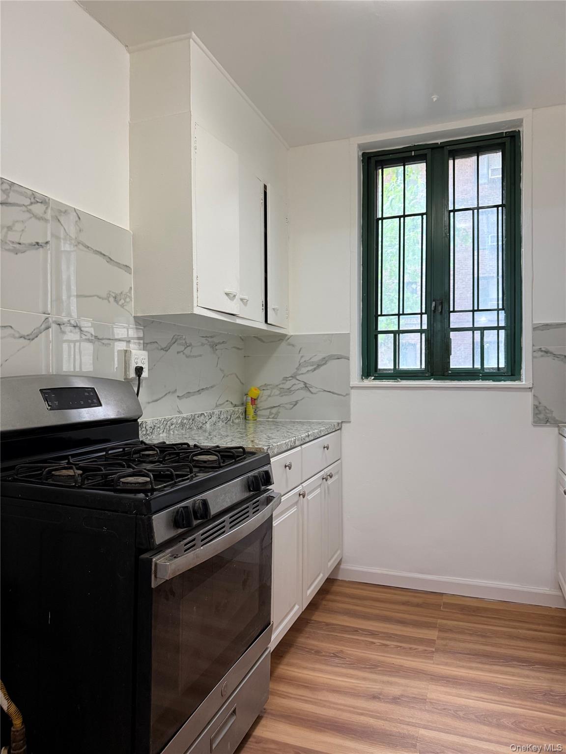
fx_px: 523
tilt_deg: -1.2
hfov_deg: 56.8
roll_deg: +0.2
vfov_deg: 71.6
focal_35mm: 24
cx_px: 283
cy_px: 377
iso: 320
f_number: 1.78
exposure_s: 1/60
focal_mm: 6.76
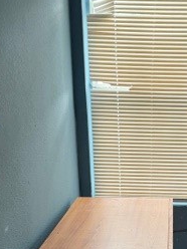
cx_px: 182
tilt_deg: -16.6
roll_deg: -1.5
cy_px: 196
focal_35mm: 62
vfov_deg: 30.5
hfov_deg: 22.8
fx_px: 447
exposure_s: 1/60
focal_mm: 6.76
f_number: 1.78
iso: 320
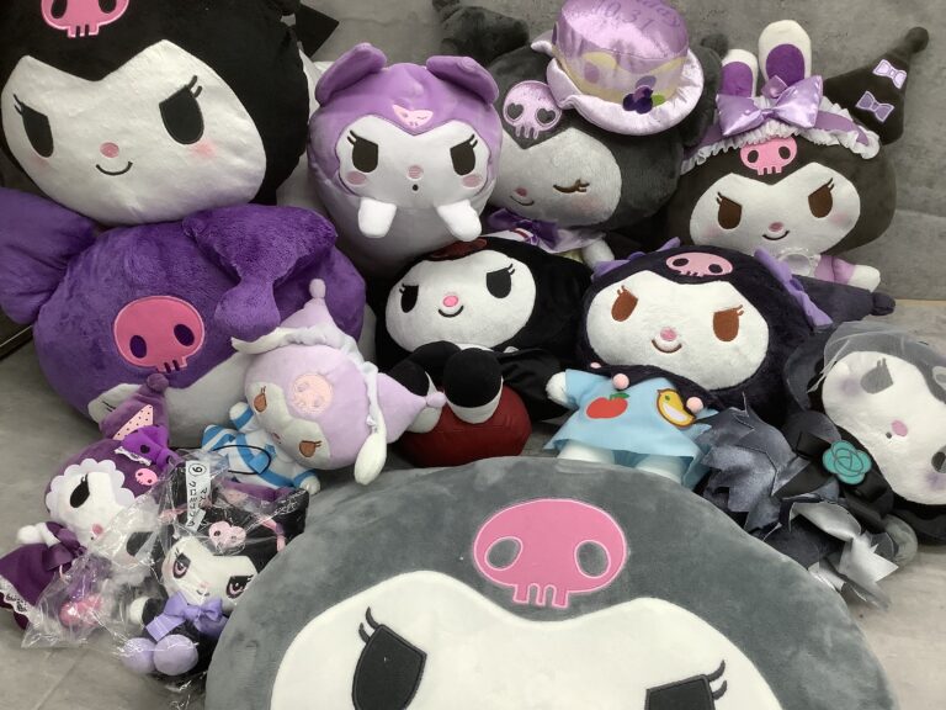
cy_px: 355
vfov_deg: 45.4
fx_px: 847
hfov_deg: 58.4
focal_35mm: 31
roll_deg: -0.5
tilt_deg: -35.9
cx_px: 473
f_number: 2.4
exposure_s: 1/120
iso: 64
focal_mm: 3.3
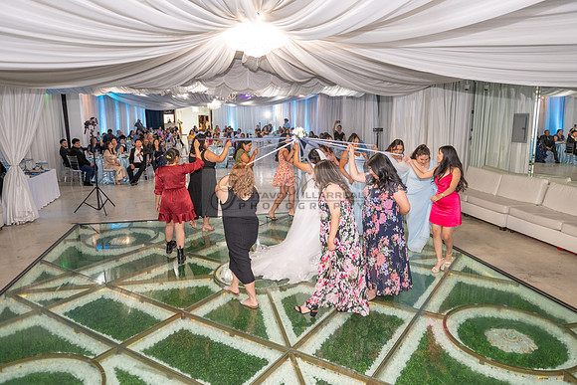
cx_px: 288
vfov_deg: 51.3
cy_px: 192
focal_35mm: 25
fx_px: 401
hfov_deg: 71.5
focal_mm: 24
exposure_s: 1/160
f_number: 3.2
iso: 1000
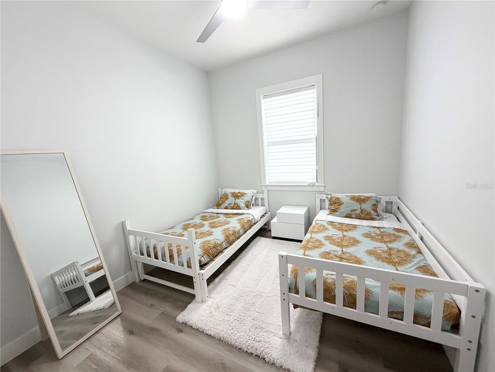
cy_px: 186
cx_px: 248
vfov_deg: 85.7
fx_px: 200
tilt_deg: -10.6
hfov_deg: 102.1
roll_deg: +5.2
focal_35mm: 14
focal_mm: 2.22
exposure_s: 1/120
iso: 250
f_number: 2.2
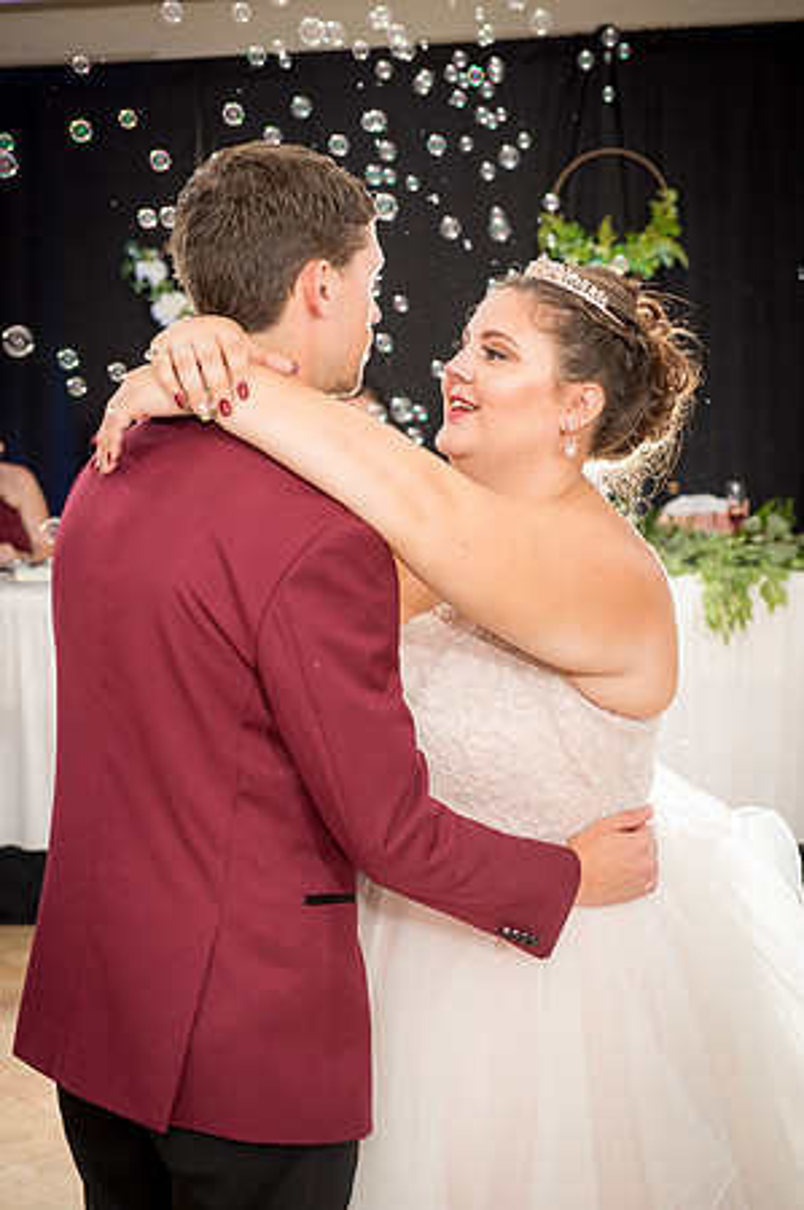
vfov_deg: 28.9
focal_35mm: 70
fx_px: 2350
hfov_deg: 19.4
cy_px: 605
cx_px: 402
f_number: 5.6
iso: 800
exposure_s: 1/125
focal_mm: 70
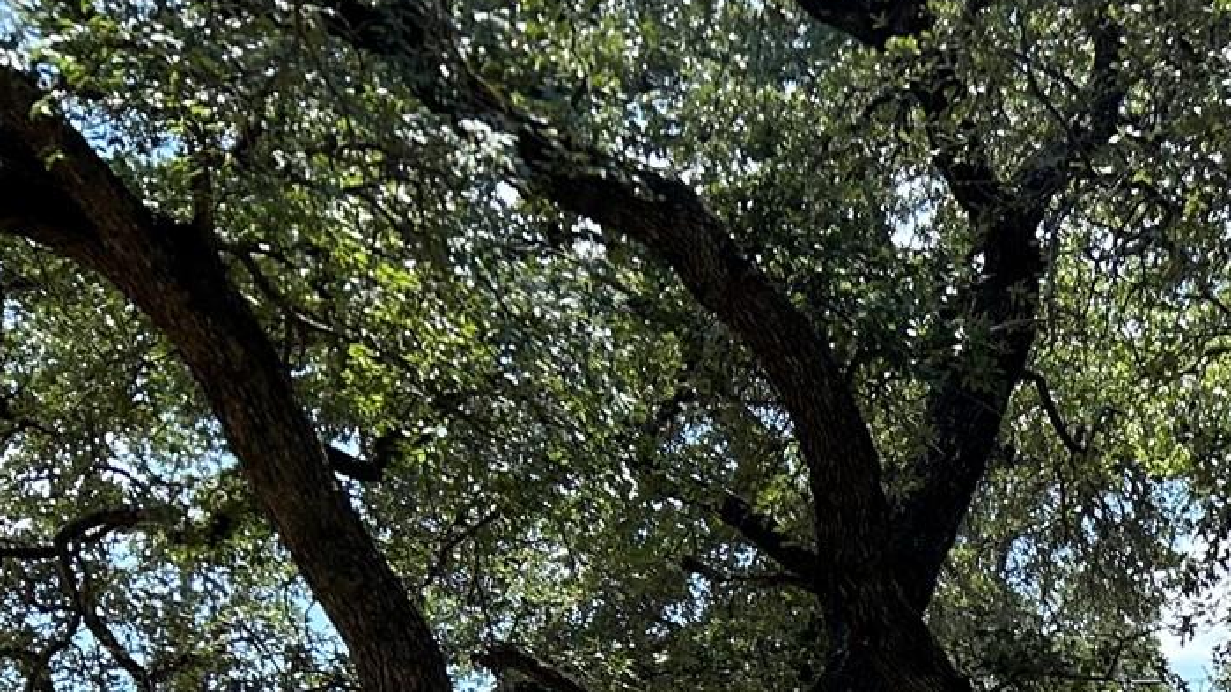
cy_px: 1270
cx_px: 1715
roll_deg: +0.2
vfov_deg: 13.1
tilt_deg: -3.4
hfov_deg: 22.2
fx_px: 2709
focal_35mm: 83
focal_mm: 5.7
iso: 50
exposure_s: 1/1488
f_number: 1.5
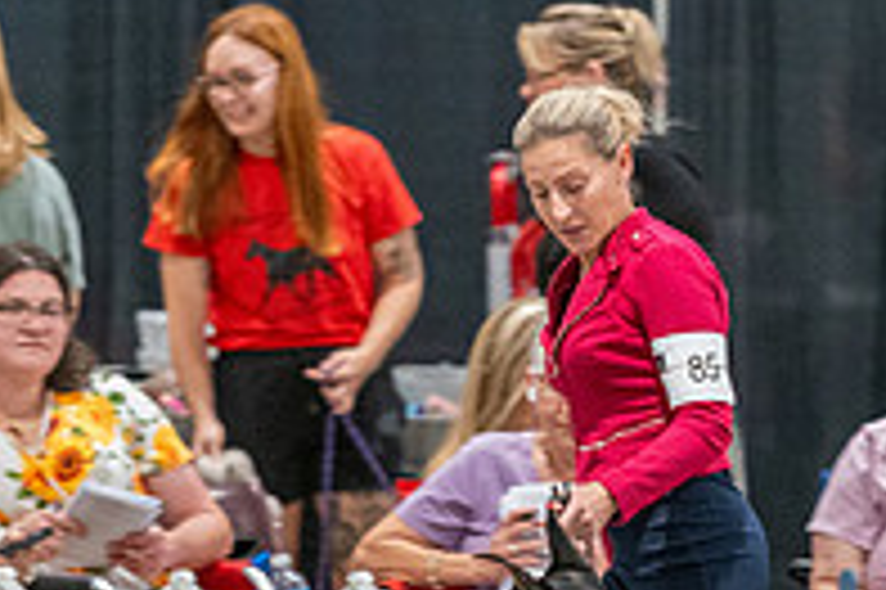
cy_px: 534
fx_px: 14508
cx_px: 607
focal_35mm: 590
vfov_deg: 2.3
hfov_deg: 3.5
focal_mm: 200
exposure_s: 1/250
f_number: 2.8
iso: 6400
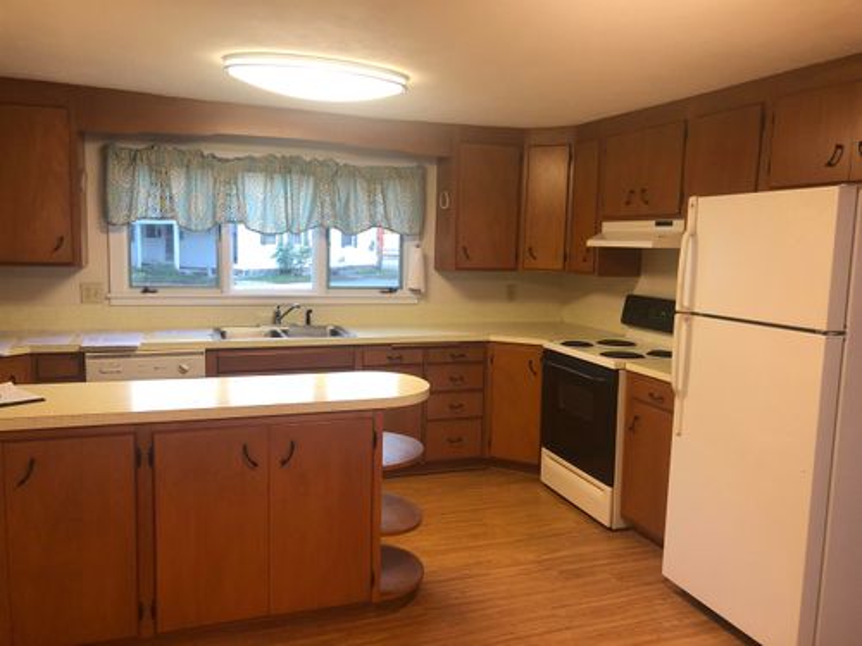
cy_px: 323
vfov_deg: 49.7
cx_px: 431
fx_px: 697
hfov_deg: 63.4
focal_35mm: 28
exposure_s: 1/30
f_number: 1.8
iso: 40
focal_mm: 4
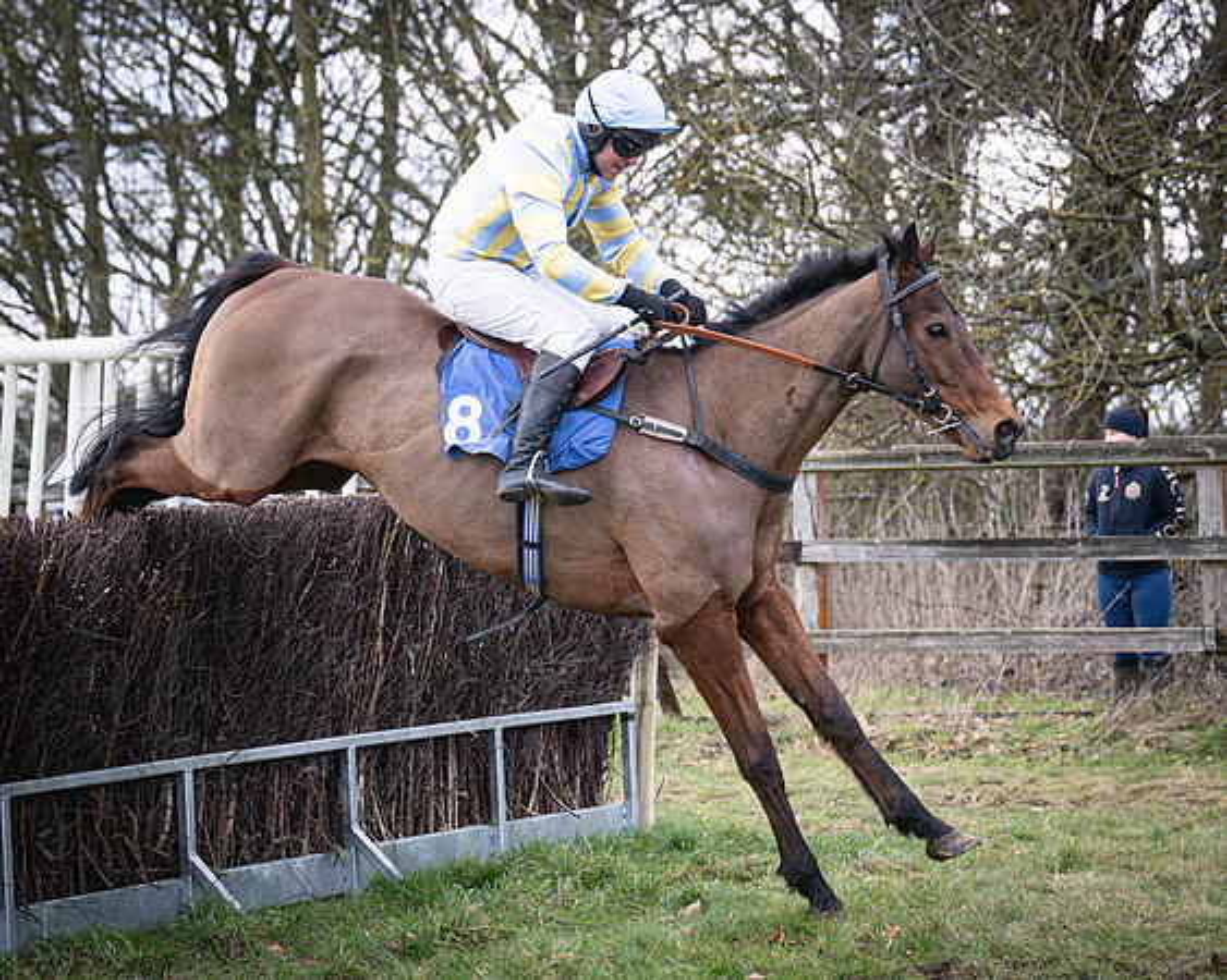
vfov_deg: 12.0
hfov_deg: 14.9
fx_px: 4682
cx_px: 803
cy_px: 495
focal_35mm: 129
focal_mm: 70
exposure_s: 1/1600
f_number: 2.8
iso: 400
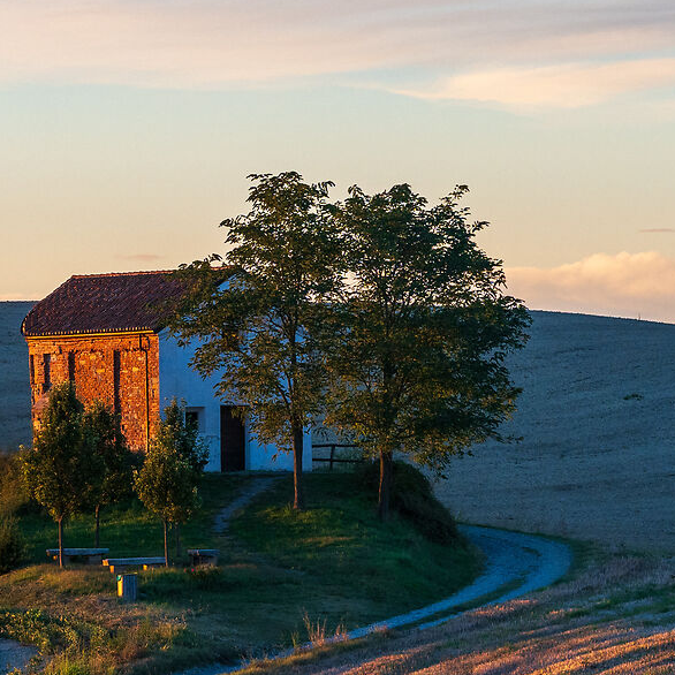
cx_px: 450
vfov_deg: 5.0
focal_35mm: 348
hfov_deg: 5.0
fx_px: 7677
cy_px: 317
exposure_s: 1/160
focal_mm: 100
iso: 200
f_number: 7.1
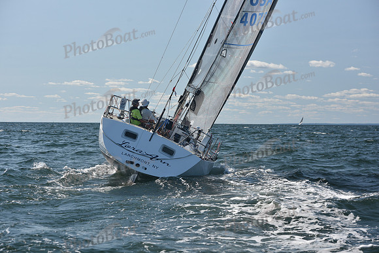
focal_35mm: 95
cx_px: 190
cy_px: 126
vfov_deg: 14.4
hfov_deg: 21.5
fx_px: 1000
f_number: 6.3
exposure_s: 1/800
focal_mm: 95
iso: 250
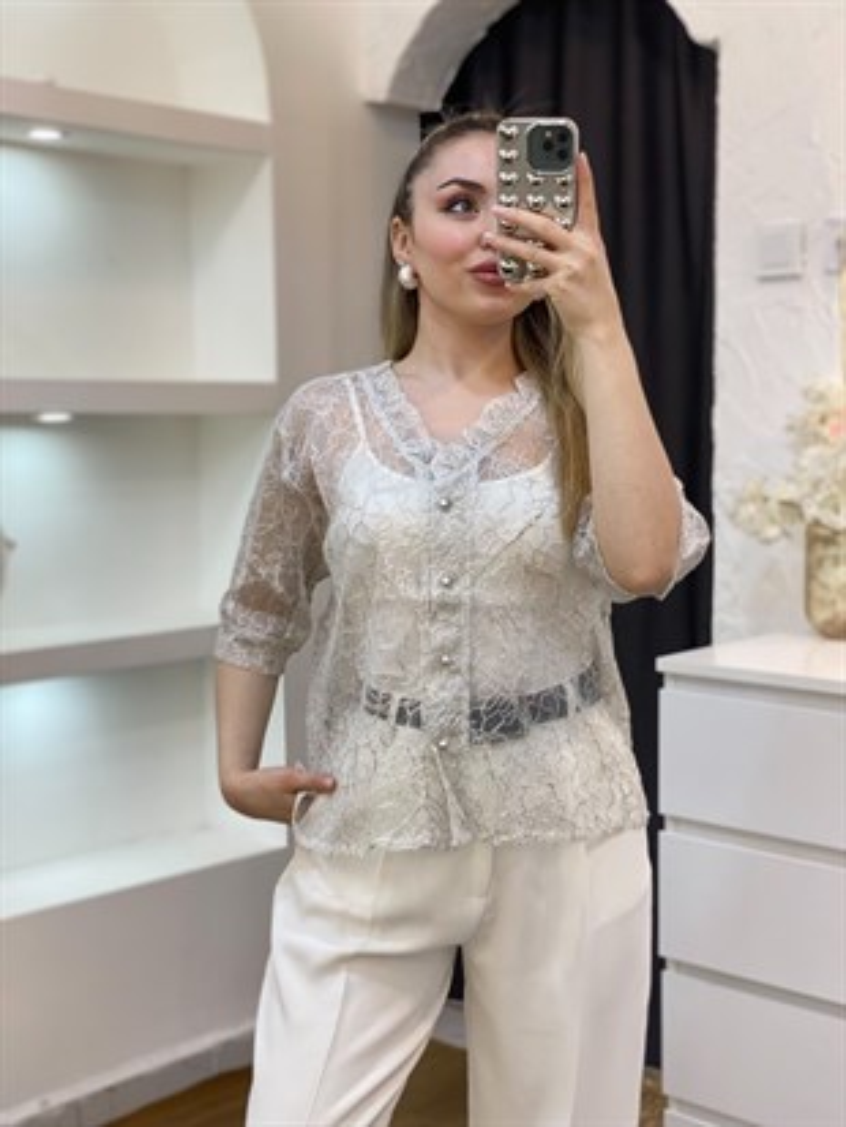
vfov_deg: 36.8
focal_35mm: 52
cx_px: 423
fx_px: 1694
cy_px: 564
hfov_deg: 28.0
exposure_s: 1/100
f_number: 2
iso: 80
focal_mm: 6
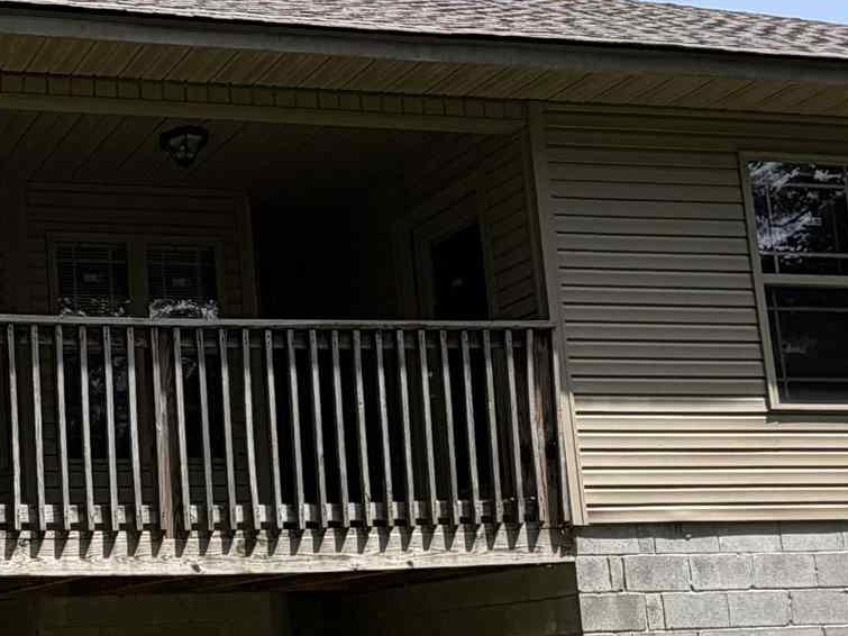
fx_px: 1396
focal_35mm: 57
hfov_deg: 29.9
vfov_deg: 25.2
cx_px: -117
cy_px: 511
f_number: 2.2
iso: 40
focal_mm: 2.22
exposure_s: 1/770
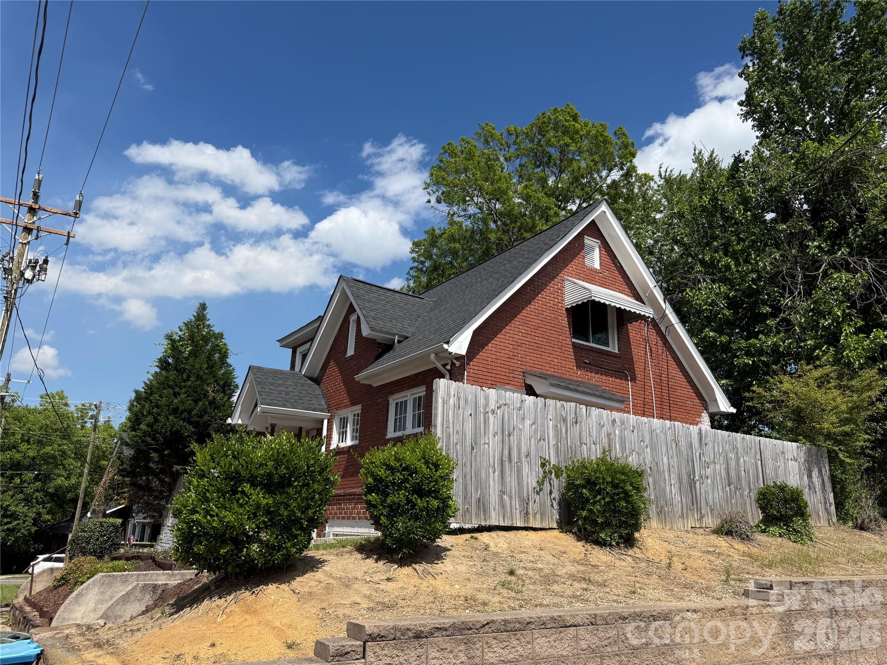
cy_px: 332
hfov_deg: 71.6
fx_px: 615
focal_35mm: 24
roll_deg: -2.1
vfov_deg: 56.8
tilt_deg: +18.1
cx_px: 444
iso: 80
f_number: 1.78
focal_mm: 6.76
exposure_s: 1/5319
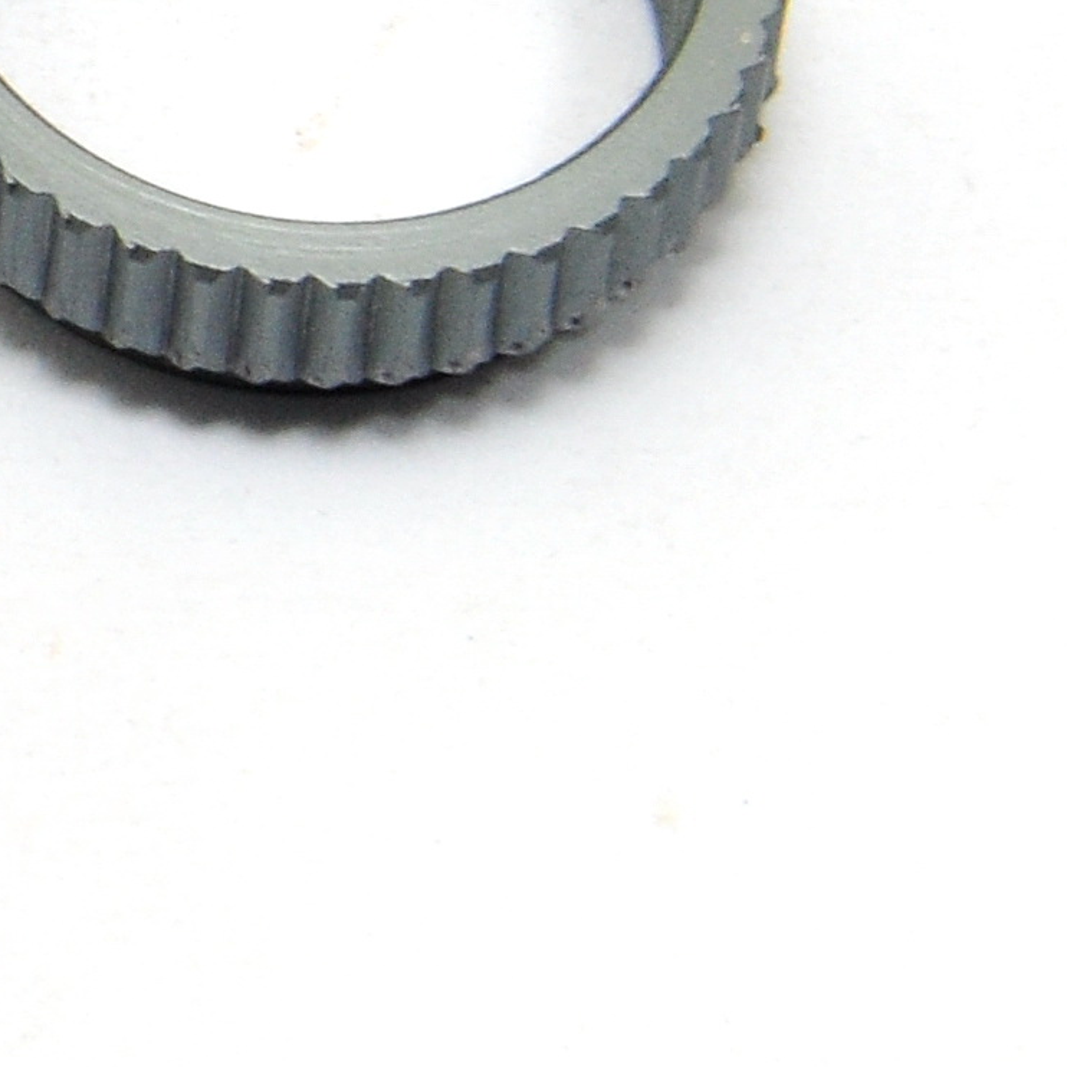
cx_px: -1513
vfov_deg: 1.8
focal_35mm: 993
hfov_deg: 1.8
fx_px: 34645
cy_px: -462
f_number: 20
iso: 400
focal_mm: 135
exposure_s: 1/60
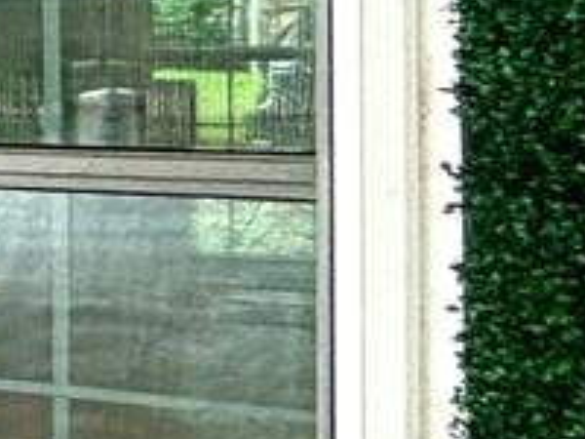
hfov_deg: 8.3
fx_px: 1893
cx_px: -1723
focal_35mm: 112
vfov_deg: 13.1
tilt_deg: -1.5
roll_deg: +1.1
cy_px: 35
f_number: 2.2
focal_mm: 2.22
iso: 50
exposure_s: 1/121
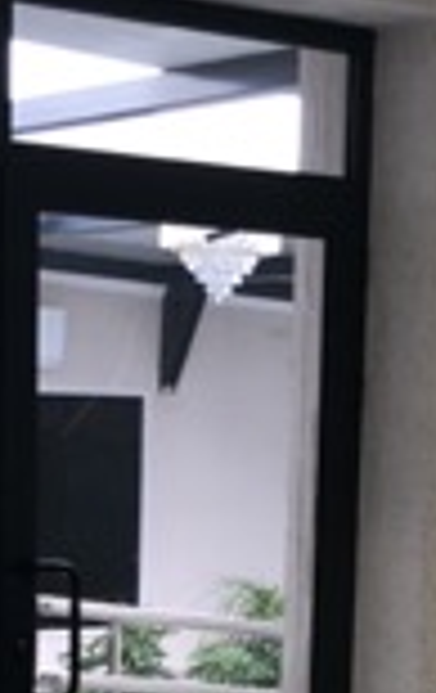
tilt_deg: -9.9
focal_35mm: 123
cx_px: 175
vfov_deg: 16.2
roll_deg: -0.8
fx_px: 2325
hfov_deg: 10.7
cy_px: 855
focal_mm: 4
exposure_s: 1/17
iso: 50
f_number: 1.8
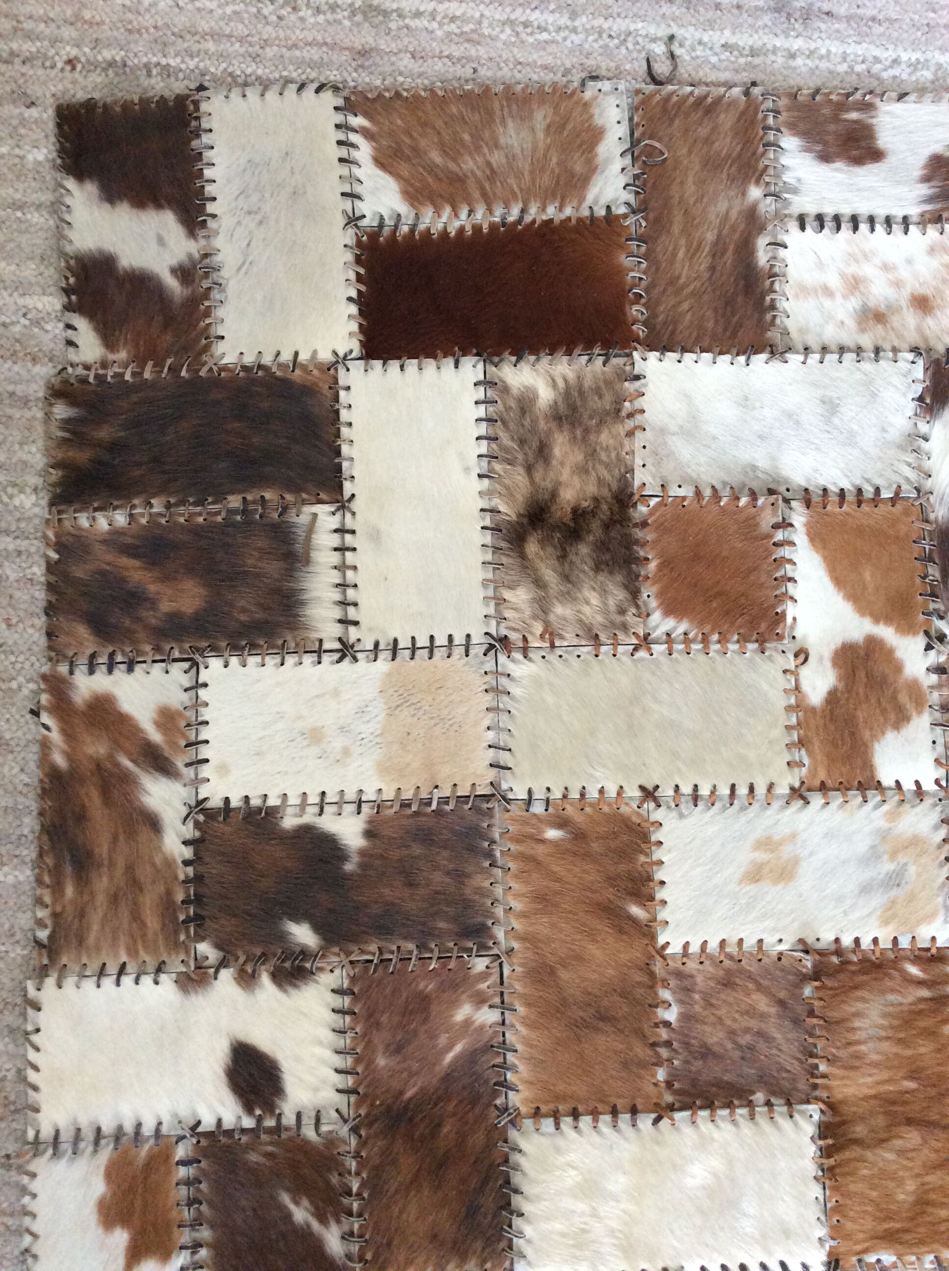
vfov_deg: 56.9
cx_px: 474
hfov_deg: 44.1
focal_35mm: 32
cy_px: 636
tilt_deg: -82.2
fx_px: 1173
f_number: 2.4
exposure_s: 1/25
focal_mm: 3.3
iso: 160
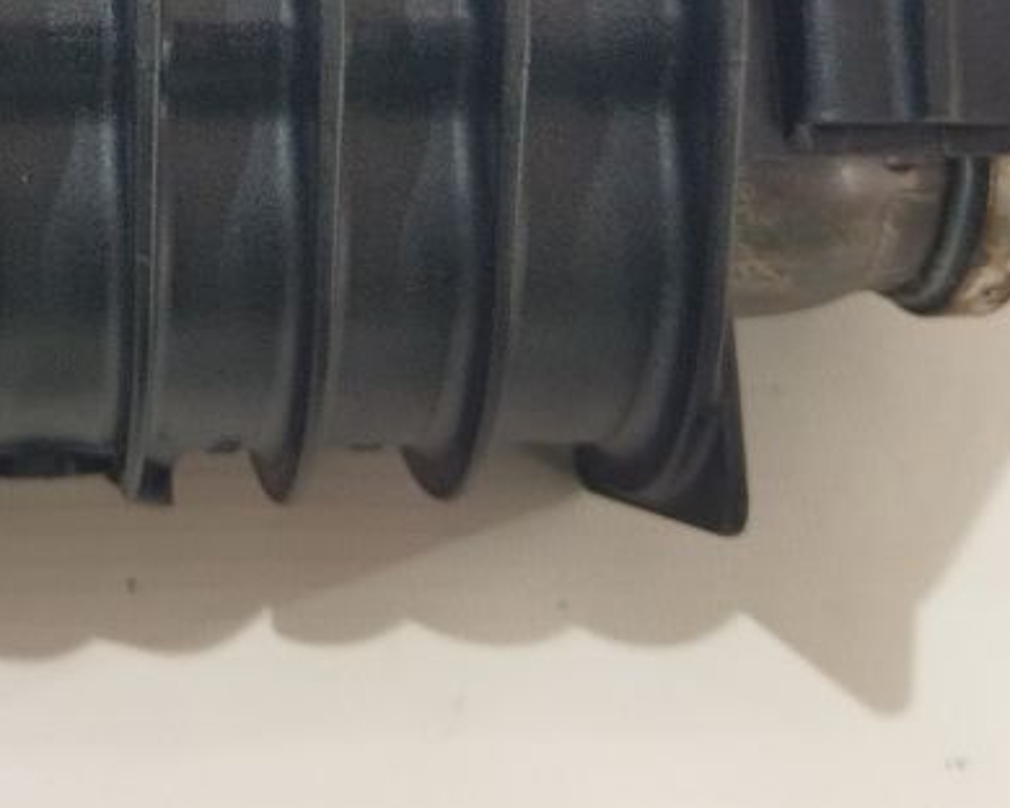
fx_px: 2421
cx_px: -28
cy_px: -184
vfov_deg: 17.9
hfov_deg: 22.5
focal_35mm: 81
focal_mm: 4.71
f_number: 1.79
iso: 142
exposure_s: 1/50
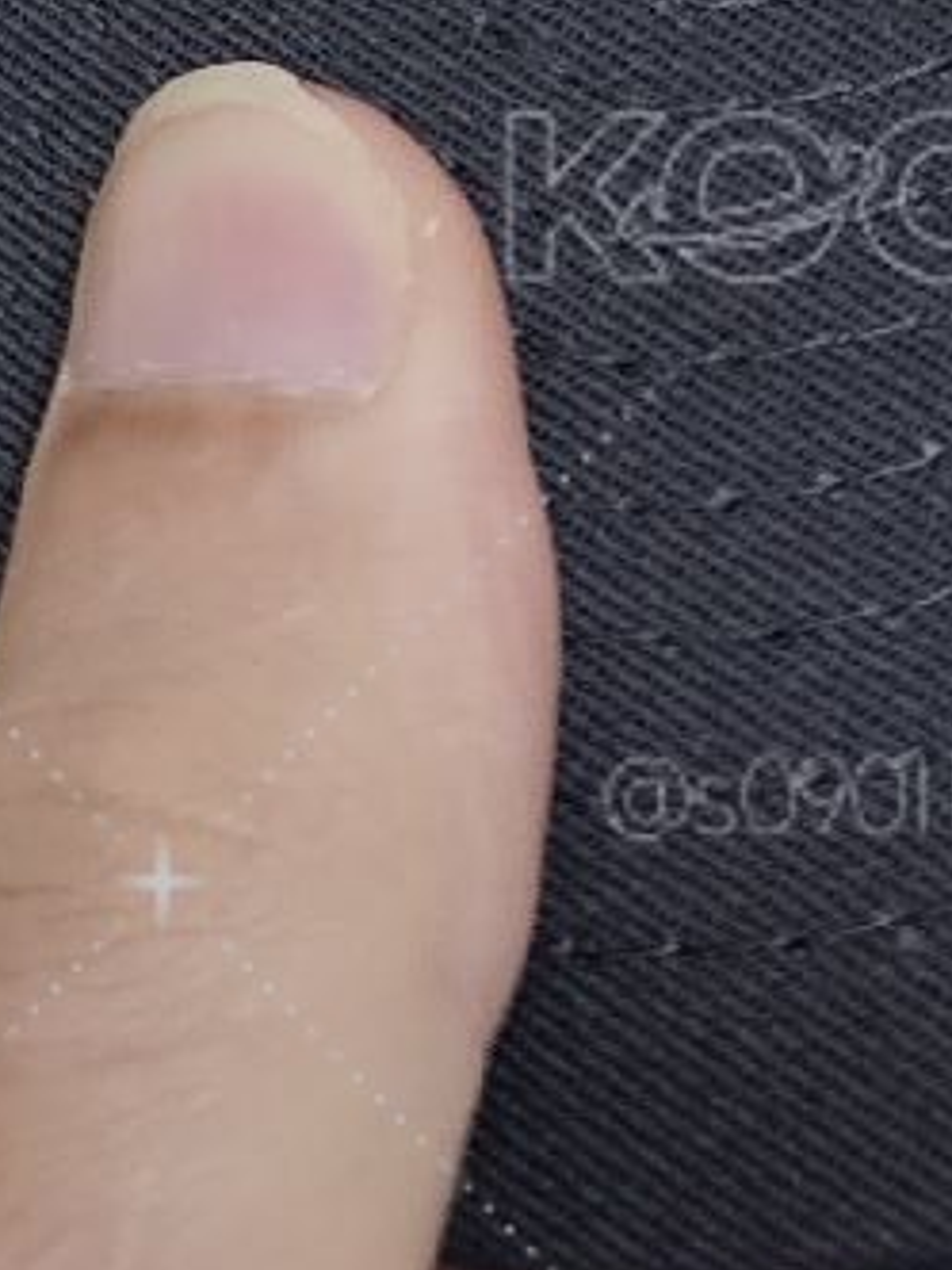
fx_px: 4877
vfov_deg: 13.4
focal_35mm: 133
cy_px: -956
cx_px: 161
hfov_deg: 11.1
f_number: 1.7
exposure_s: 1/120
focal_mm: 6.3
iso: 1000
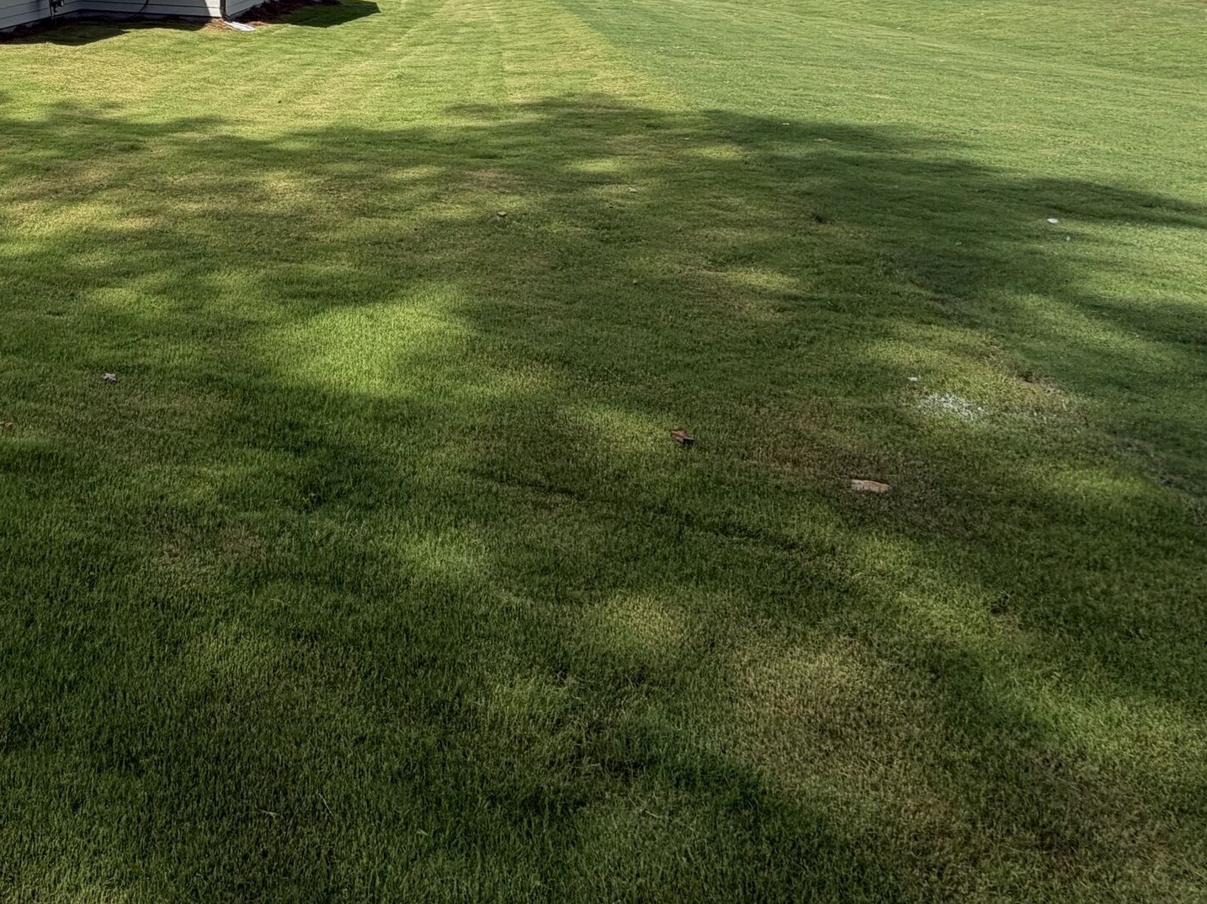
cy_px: 19
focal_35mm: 30
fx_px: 1046
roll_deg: +0.0
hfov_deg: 49.4
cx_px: 9
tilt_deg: -6.7
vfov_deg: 41.3
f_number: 2.2
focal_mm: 2.22
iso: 25
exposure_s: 1/1167
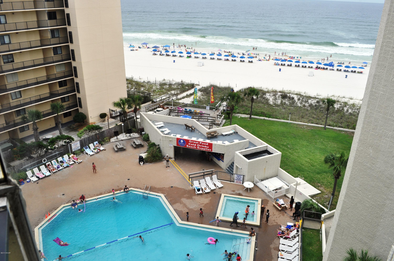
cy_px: 130
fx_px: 295
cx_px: 197
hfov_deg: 67.4
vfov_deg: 47.8
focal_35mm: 27
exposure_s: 1/320
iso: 200
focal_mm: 18
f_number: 9
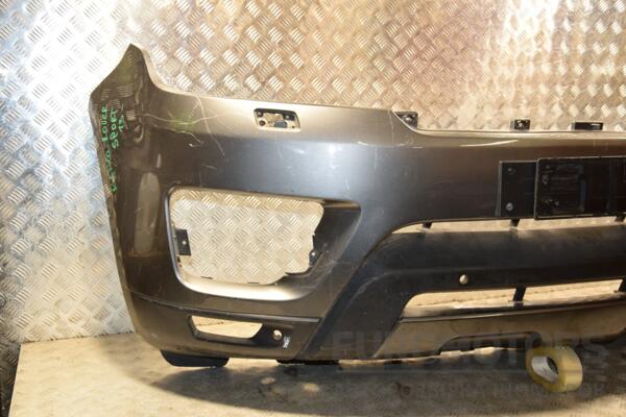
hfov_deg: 49.6
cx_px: 313
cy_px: 208
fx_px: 678
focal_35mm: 39
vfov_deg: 34.2
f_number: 5
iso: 800
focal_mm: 26
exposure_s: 1/125
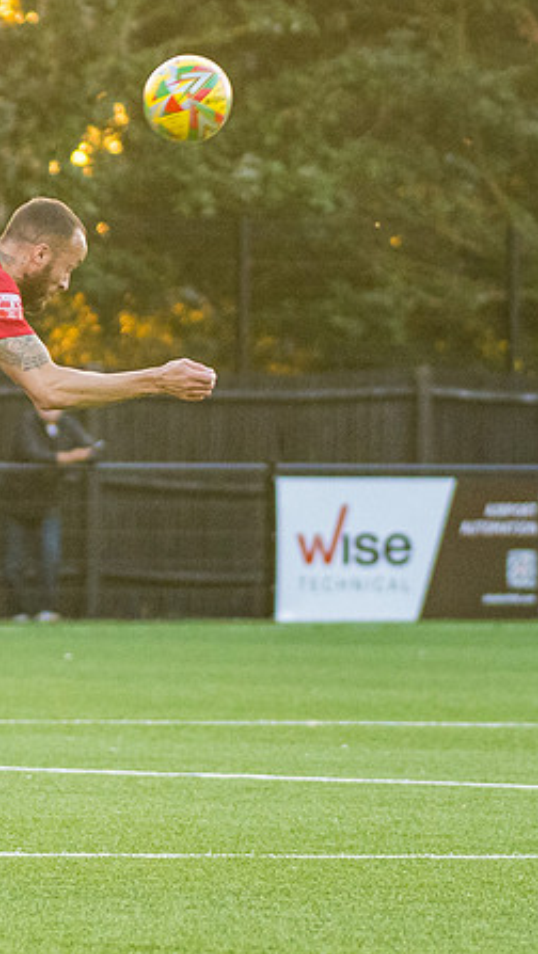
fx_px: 12482
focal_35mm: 493
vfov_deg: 4.4
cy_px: 577
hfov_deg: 2.5
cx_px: -122
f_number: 2.8
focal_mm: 135
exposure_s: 1/1250
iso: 1250
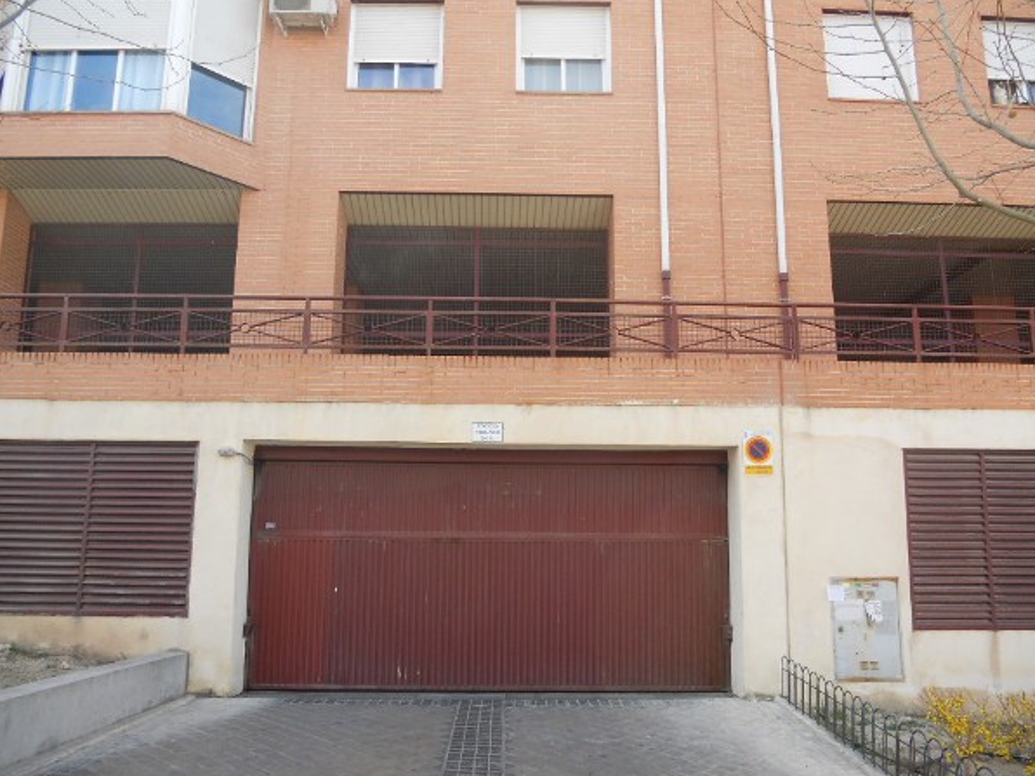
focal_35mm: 29
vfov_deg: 48.2
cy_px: 392
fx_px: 867
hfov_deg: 61.7
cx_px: 519
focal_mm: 4.9
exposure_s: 1/250
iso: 80
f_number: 3.2
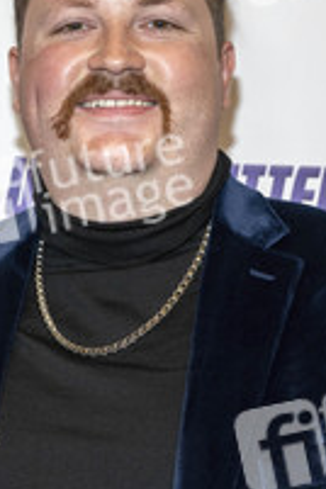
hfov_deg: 10.2
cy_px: 314
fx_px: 1834
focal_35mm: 135
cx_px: 139
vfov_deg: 15.2
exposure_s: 1/200
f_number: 5.6
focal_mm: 68
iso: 800
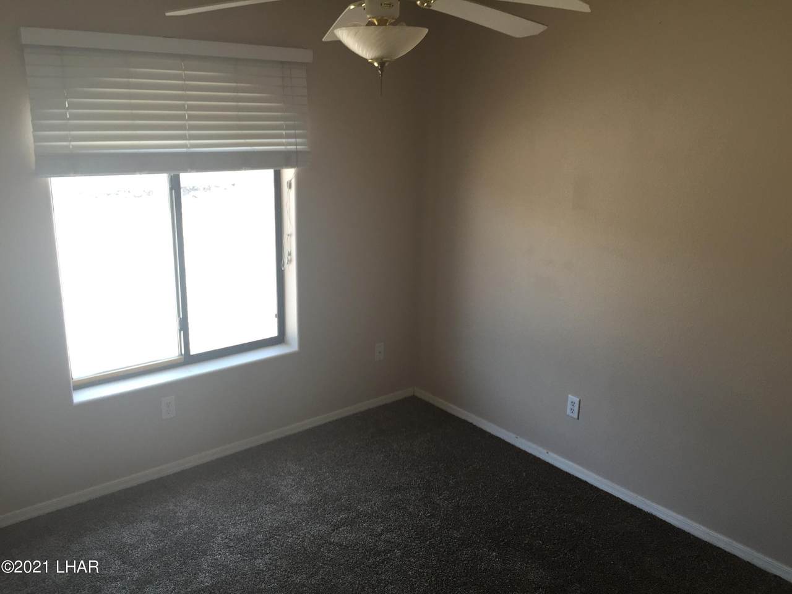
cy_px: 297
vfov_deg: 48.2
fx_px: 664
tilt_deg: -15.1
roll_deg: -1.6
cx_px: 396
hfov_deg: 61.7
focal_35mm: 29
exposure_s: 1/120
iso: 50
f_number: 2.2
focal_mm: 4.15
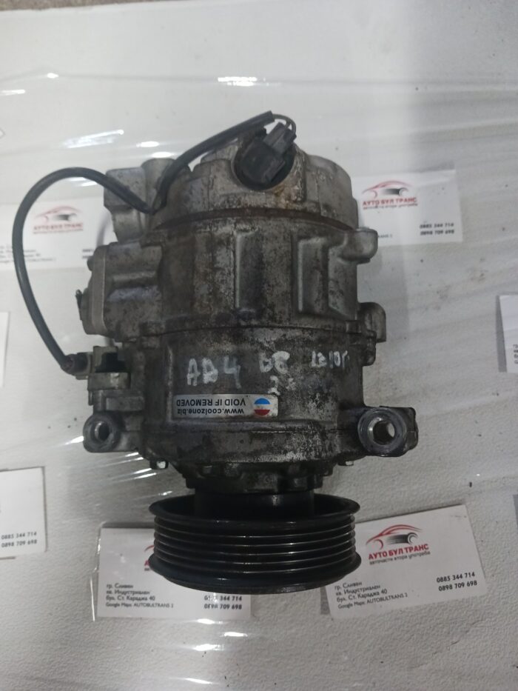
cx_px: 259
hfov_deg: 51.4
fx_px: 539
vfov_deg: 65.3
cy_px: 346
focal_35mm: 27
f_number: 1.8
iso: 500
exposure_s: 1/20
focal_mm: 4
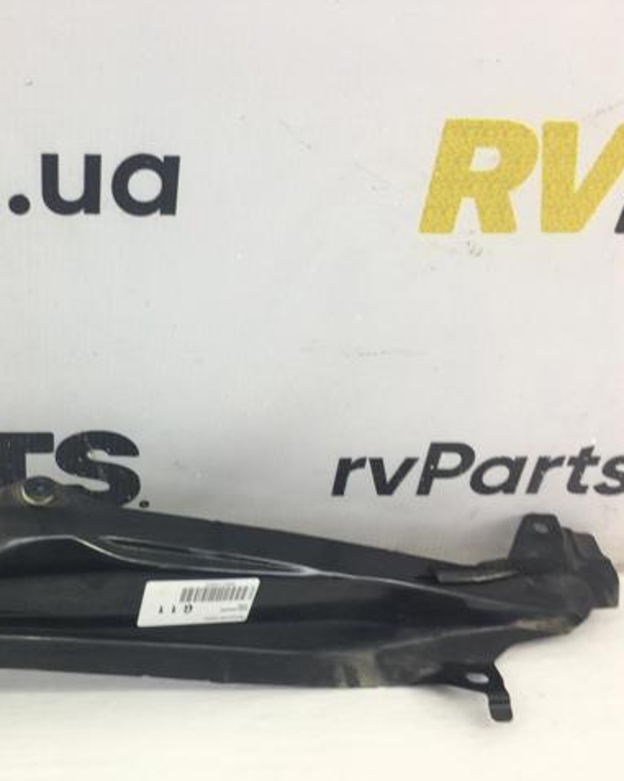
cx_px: 142
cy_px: 390
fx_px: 878
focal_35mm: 38
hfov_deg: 38.0
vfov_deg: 48.0
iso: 32
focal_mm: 4.15
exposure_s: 1/50
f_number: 2.2
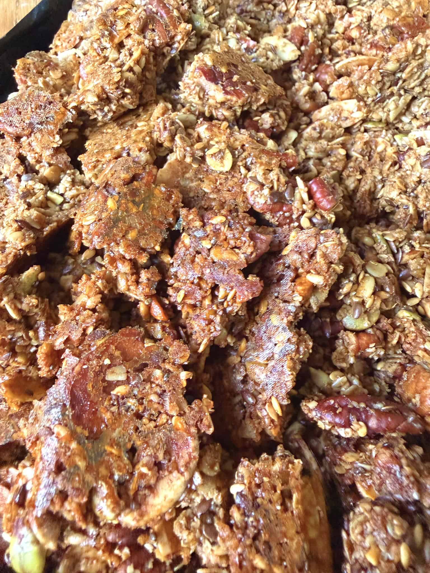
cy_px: 286
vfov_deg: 71.6
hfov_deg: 56.8
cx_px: 215
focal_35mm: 24
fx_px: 398
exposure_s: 1/60
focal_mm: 2.2
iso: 500
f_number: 2.2
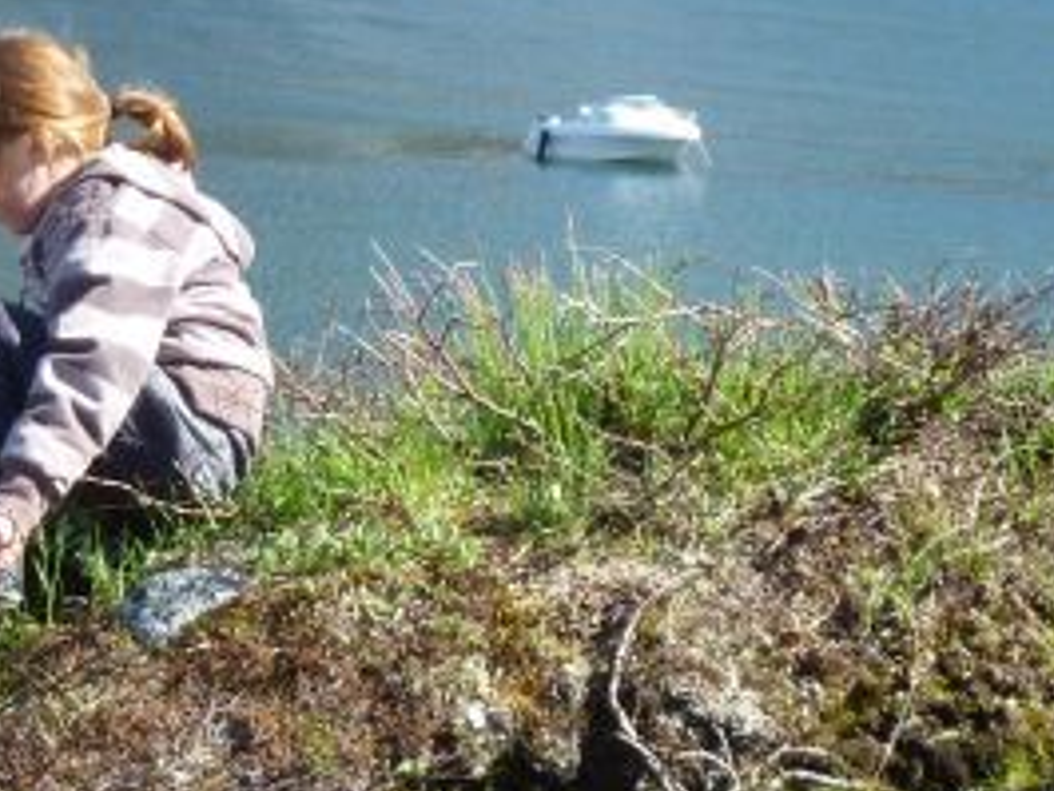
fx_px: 8834
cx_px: 211
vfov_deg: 5.1
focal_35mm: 290
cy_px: 187
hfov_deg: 6.8
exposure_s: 1/200
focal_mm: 15.8
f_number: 4.3
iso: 80
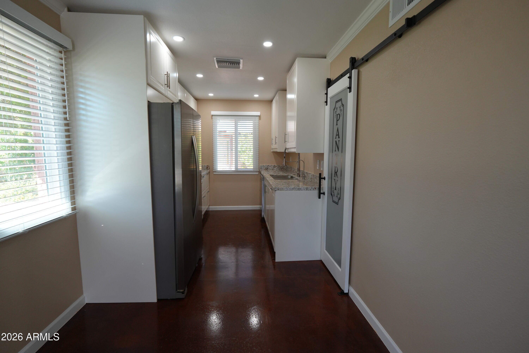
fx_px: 235
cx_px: 264
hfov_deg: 96.7
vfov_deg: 73.7
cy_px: 176
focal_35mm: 16
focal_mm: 16
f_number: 4
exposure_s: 1/250
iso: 800
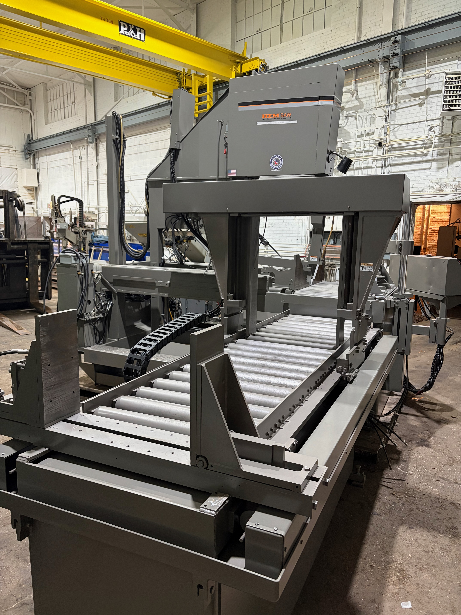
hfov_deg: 53.1
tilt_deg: -9.8
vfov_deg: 67.3
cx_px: 230
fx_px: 462
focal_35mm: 26
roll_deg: -1.3
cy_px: 308
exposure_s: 1/60
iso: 320
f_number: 1.6
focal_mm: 5.96
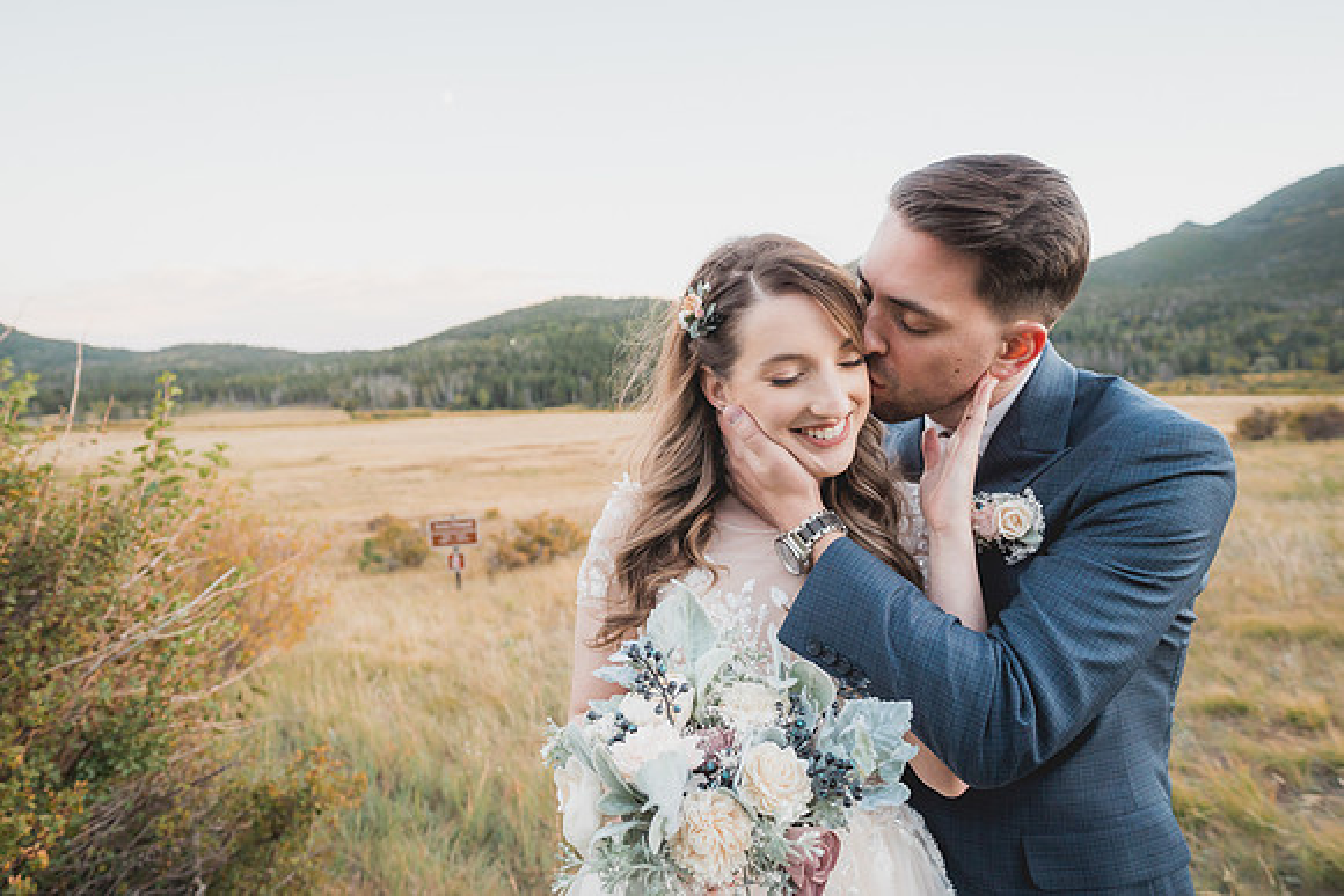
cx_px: 672
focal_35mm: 21
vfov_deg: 58.5
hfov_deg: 80.1
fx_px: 800
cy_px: 448
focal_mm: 18
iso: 400
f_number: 2.8
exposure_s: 1/100
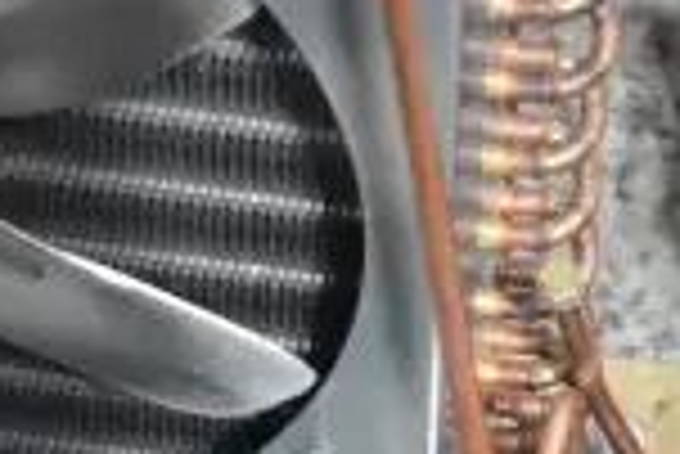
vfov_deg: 5.7
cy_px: 231
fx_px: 4575
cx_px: 1351
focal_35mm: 242
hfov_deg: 8.1
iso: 6400
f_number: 5
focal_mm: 40
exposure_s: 1/100
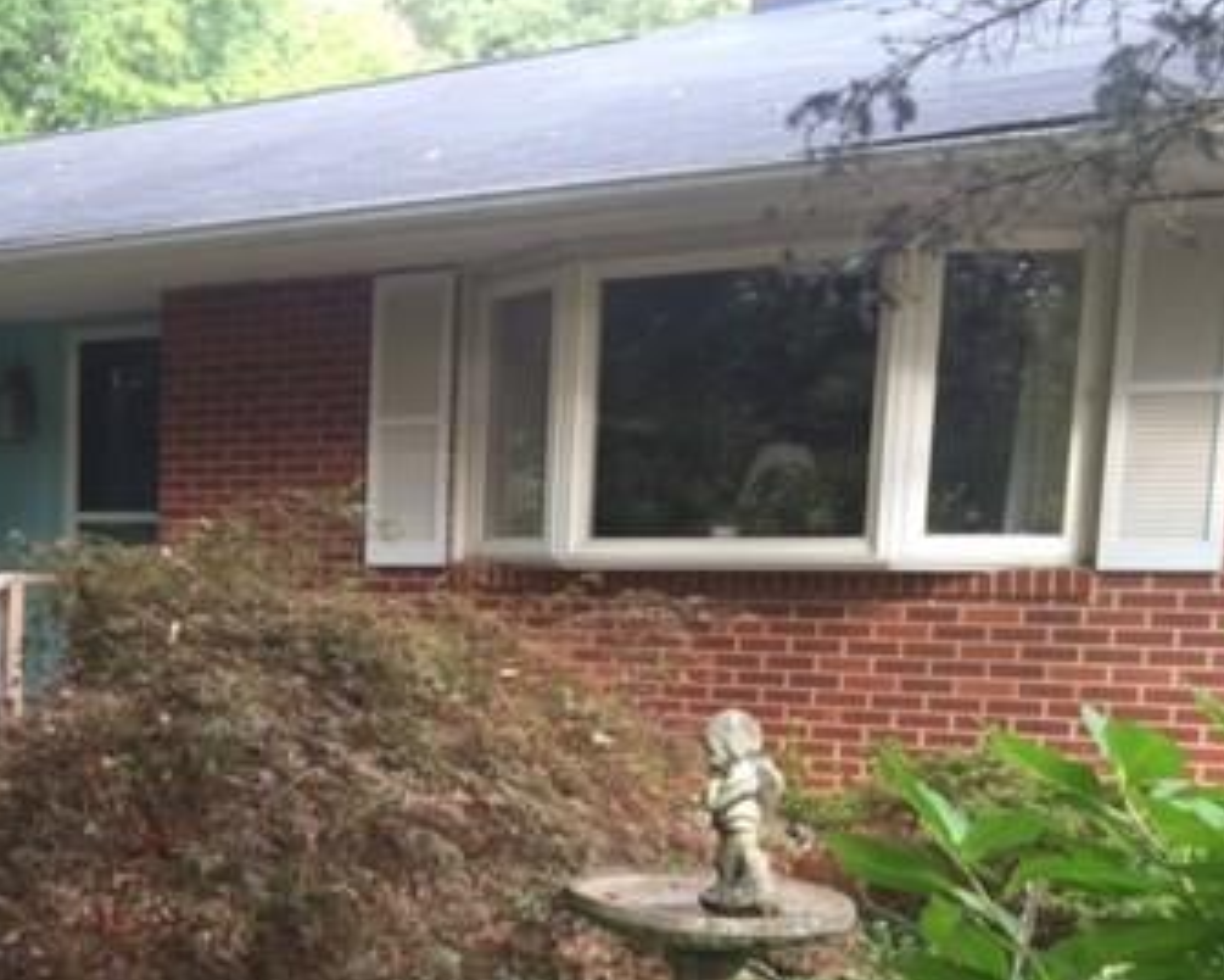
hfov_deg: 33.1
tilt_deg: -8.3
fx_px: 1956
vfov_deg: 27.3
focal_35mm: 54
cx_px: 142
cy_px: 834
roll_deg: -1.5
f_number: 2.2
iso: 32
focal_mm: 4.15
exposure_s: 1/60
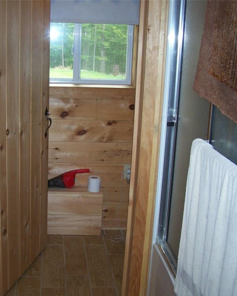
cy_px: 149
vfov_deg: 37.3
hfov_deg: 29.9
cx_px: 69
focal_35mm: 50
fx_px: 438
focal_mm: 6.3
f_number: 2.8
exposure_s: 1/60
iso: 80
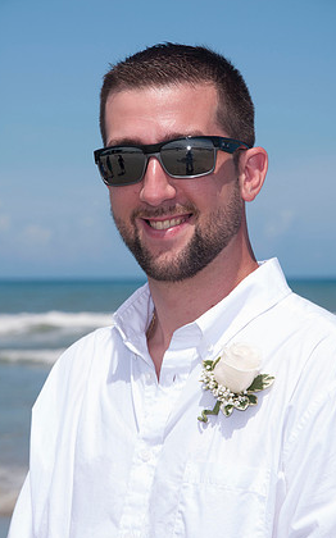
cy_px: 279
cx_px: 172
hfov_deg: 7.6
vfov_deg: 12.2
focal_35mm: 172
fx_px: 2523
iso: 100
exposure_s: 1/250
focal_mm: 105
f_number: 11
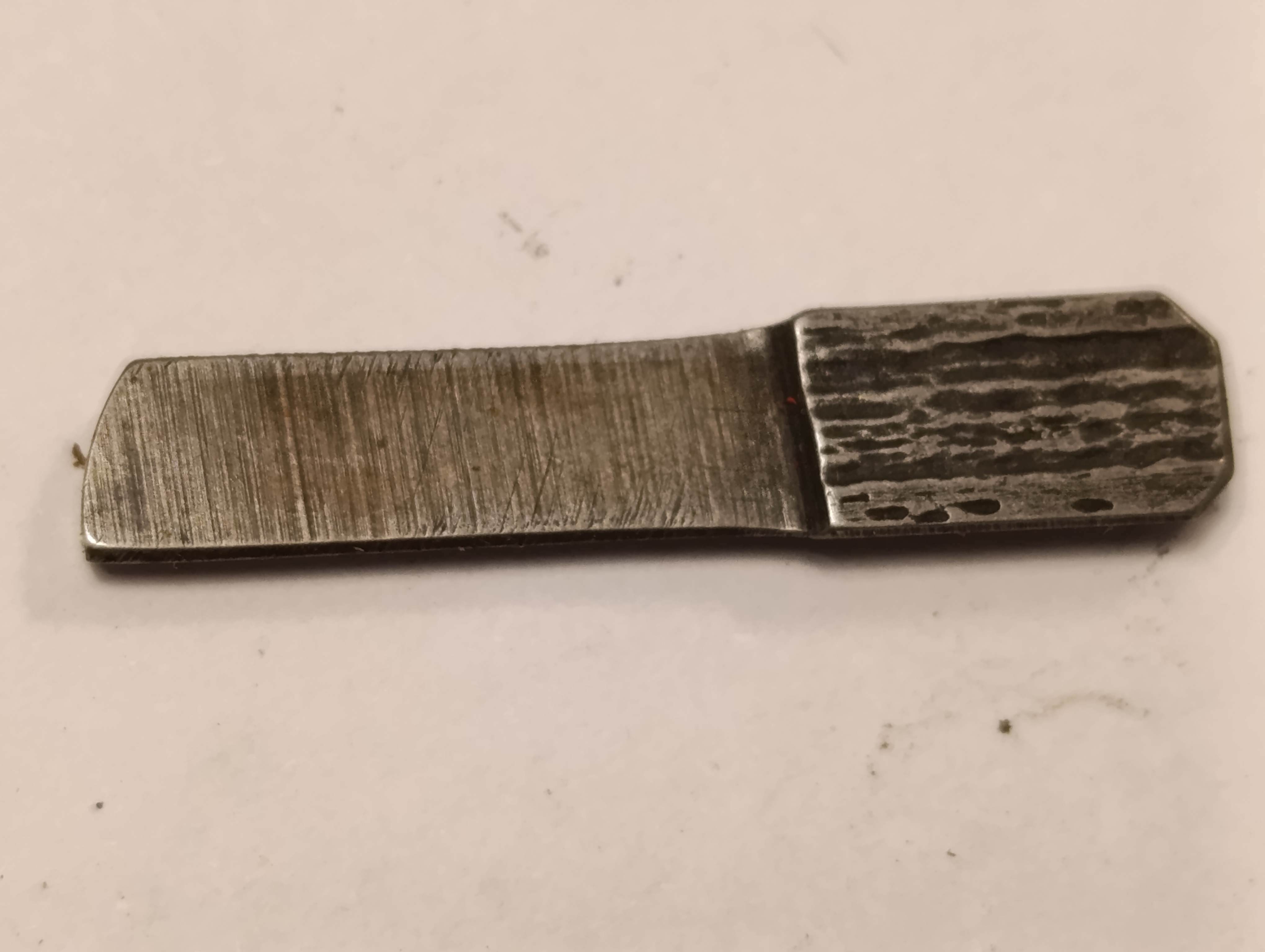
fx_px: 3367
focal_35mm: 92
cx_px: 632
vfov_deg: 16.1
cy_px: 476
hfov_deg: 21.3
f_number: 1.6
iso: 800
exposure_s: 1/100
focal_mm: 6.14
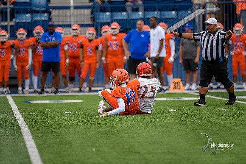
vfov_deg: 4.6
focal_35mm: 300
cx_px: 123
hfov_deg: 6.9
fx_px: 2050
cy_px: 82
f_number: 2.8
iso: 220
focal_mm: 300
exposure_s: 1/800
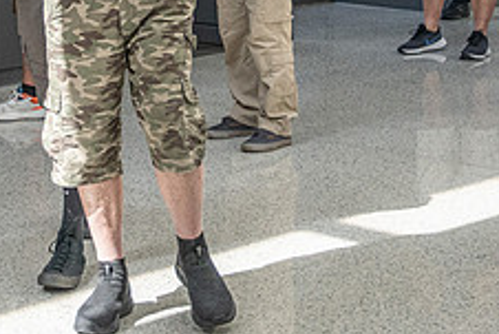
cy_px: -82
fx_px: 1831
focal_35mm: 132
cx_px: 129
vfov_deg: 10.2
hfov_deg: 15.5
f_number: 3.2
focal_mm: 28
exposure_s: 1/1600
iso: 800
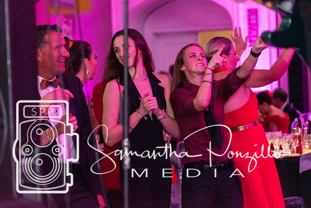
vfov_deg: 7.5
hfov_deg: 11.2
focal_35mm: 183
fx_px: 1581
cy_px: 104
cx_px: 156
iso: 6400
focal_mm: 122
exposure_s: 1/60
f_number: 4.8
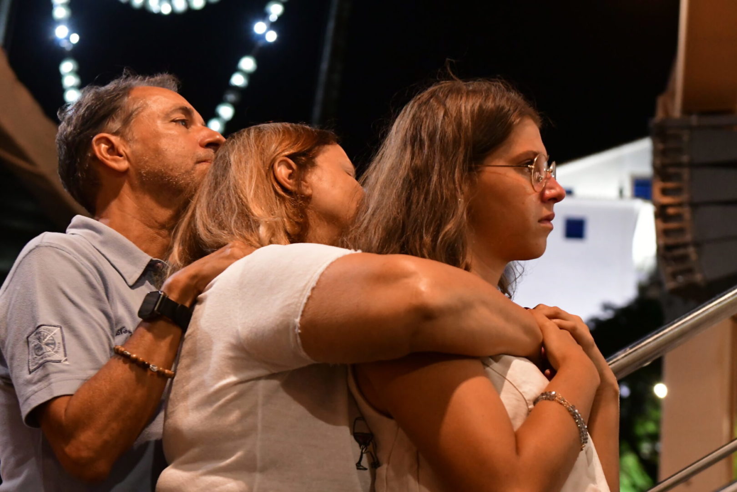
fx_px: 1535
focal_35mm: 75
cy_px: 246
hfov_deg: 27.0
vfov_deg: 18.2
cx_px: 368
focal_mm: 50
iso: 6400
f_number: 4
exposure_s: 1/160
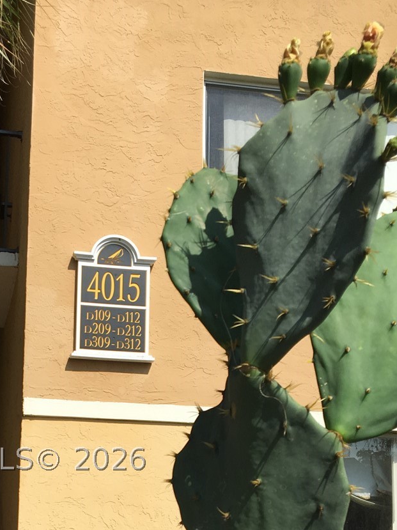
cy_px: 459
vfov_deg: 32.9
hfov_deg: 25.8
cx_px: 108
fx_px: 857
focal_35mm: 56
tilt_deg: +8.9
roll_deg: -1.1
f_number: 2.2
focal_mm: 4.15
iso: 25
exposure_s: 1/2137
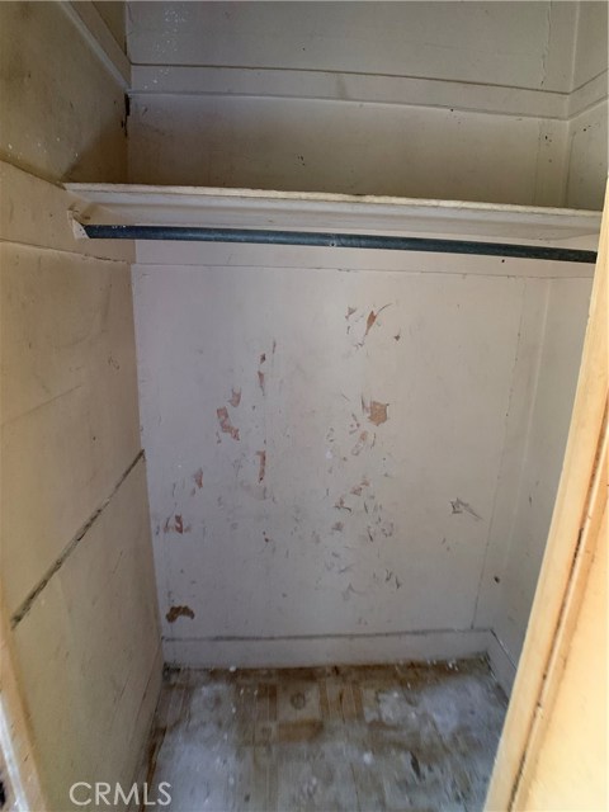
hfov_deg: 53.1
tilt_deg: -11.9
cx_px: 304
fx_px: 610
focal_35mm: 26
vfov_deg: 67.3
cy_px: 406
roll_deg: -1.4
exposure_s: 1/30
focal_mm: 4.25
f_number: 1.8
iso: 500
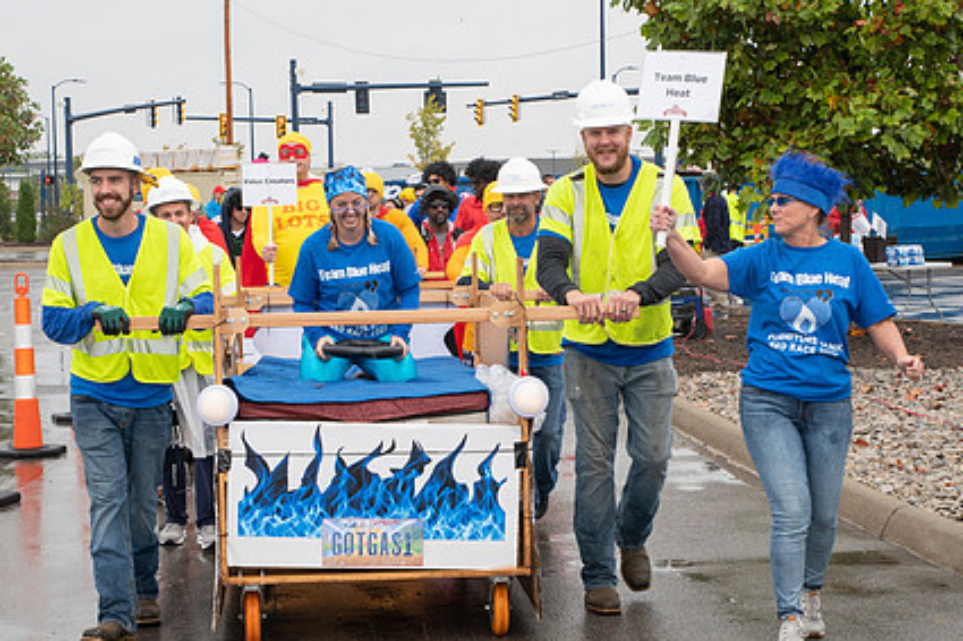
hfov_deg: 25.1
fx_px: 2166
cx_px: 447
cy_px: 335
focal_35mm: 81
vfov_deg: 16.8
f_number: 7.1
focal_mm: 46
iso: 400
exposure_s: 1/200
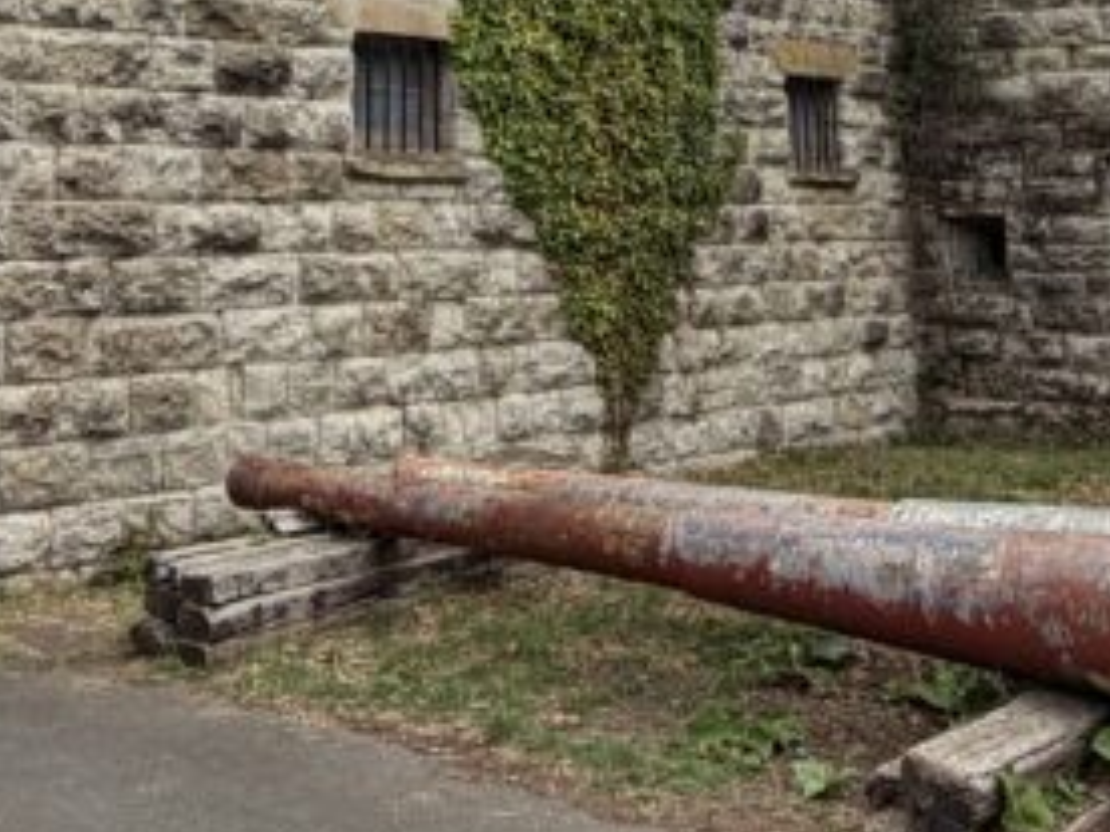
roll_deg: +1.0
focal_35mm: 52
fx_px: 1667
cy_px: -173
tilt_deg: +12.7
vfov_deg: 25.2
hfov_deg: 36.7
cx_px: 438
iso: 20
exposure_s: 1/985
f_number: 2.2
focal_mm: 2.22
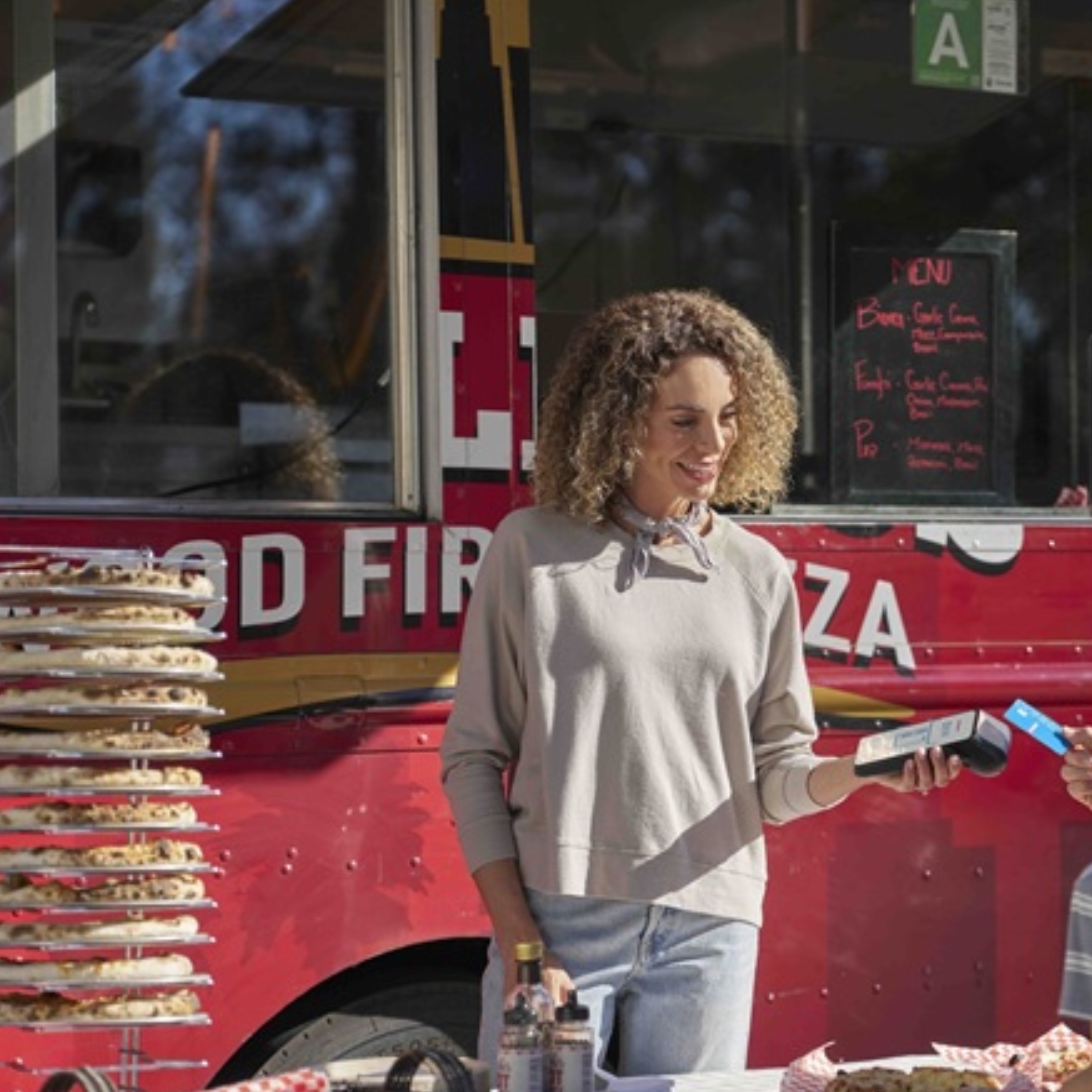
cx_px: 867
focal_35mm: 109
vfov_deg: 16.0
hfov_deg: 15.9
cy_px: 603
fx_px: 3890
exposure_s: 1/1600
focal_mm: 70
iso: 100
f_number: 2
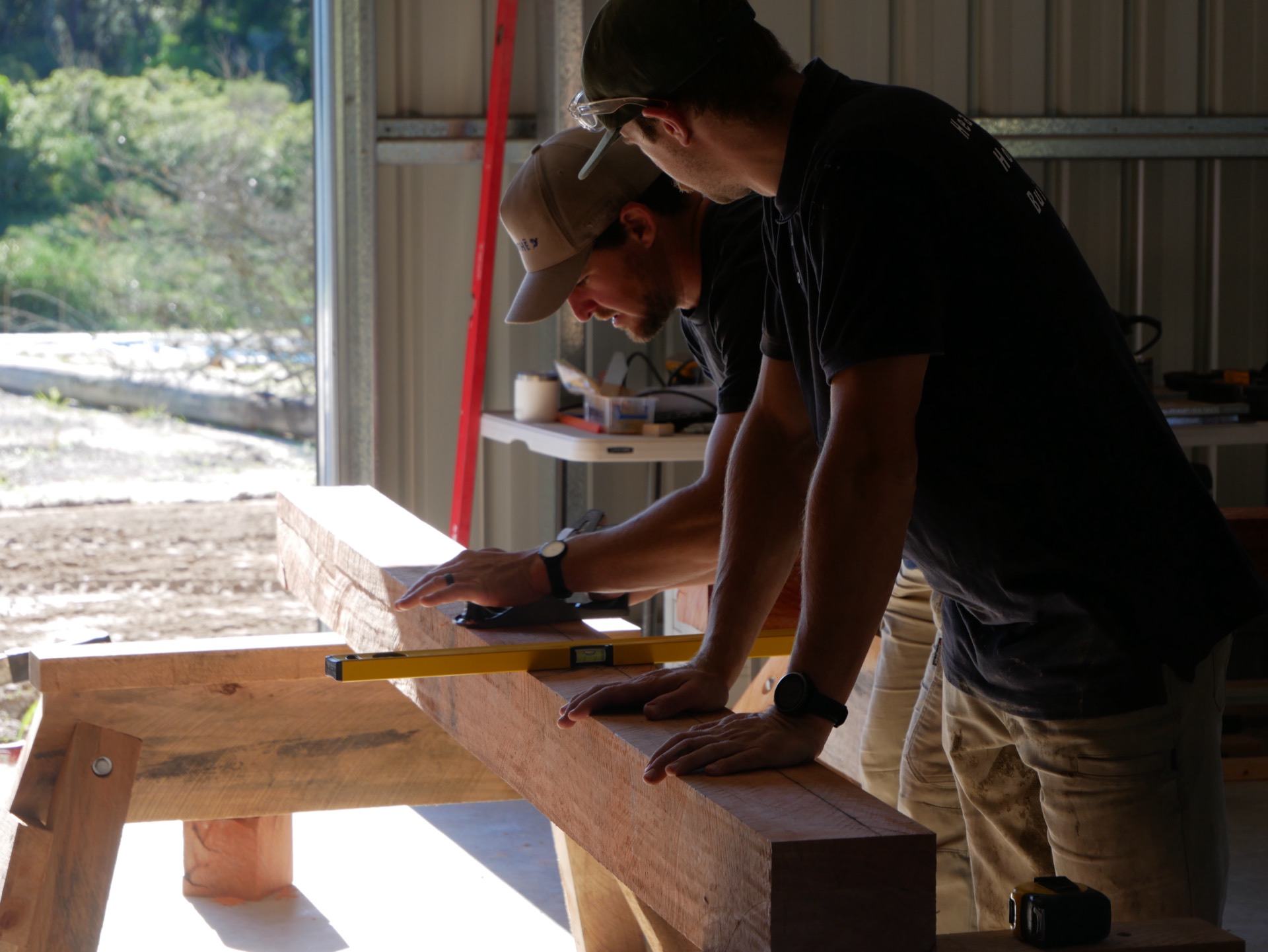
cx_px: 634
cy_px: 476
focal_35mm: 100
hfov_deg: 19.6
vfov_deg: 14.8
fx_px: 3664
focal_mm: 50
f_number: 5.6
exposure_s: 1/125
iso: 200
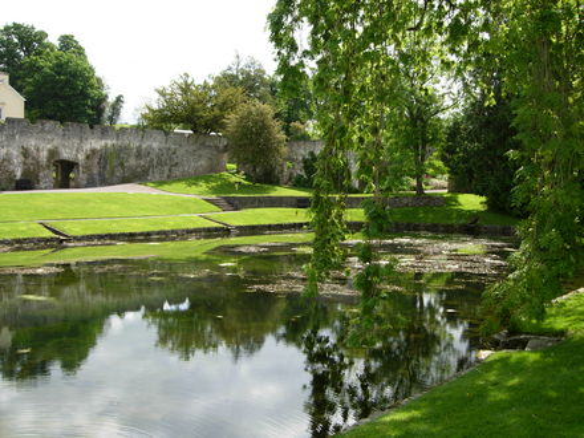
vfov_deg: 39.7
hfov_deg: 51.4
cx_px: 292
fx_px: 607
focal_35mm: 36
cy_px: 219
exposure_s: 1/192
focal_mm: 7.5
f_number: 4.8
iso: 50
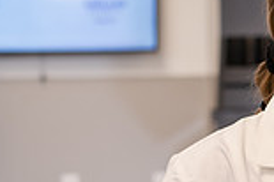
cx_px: 437
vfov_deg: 7.3
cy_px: 231
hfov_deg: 10.5
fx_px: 1422
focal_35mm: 187
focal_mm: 50
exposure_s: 1/200
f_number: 2.8
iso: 400
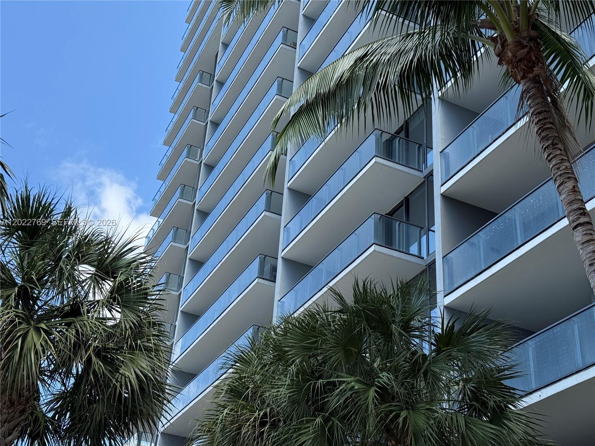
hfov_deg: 39.7
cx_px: 298
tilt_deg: +30.5
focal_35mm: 48
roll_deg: -5.7
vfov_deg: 30.3
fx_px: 825
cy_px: 223
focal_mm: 6.76
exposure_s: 1/1575
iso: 100
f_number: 1.78
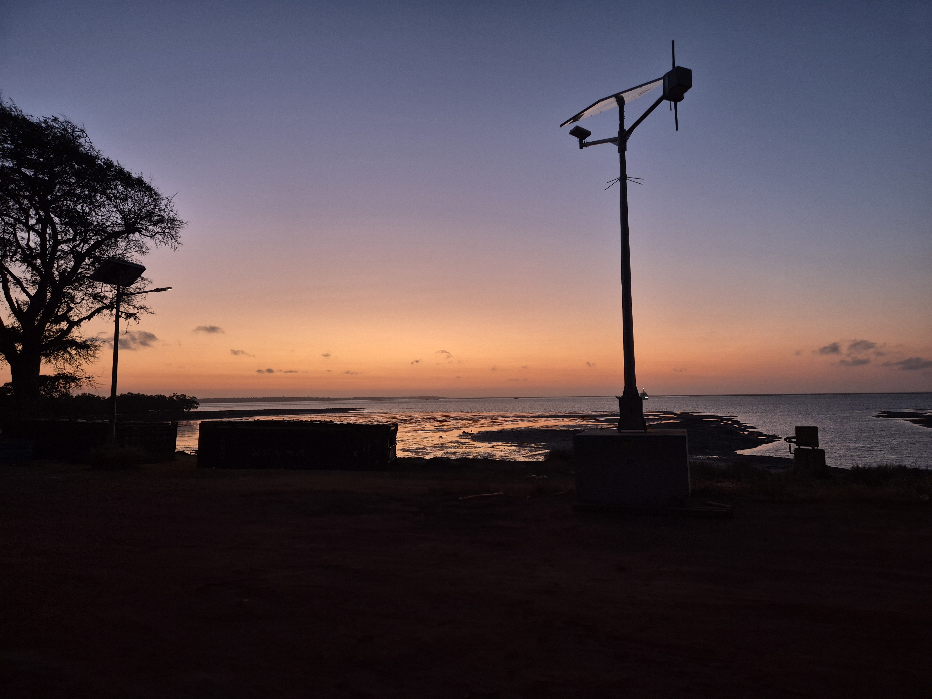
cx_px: 466
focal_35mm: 23
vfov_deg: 58.9
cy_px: 350
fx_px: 619
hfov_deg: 73.9
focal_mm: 5.4
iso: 250
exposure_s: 1/100
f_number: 1.8
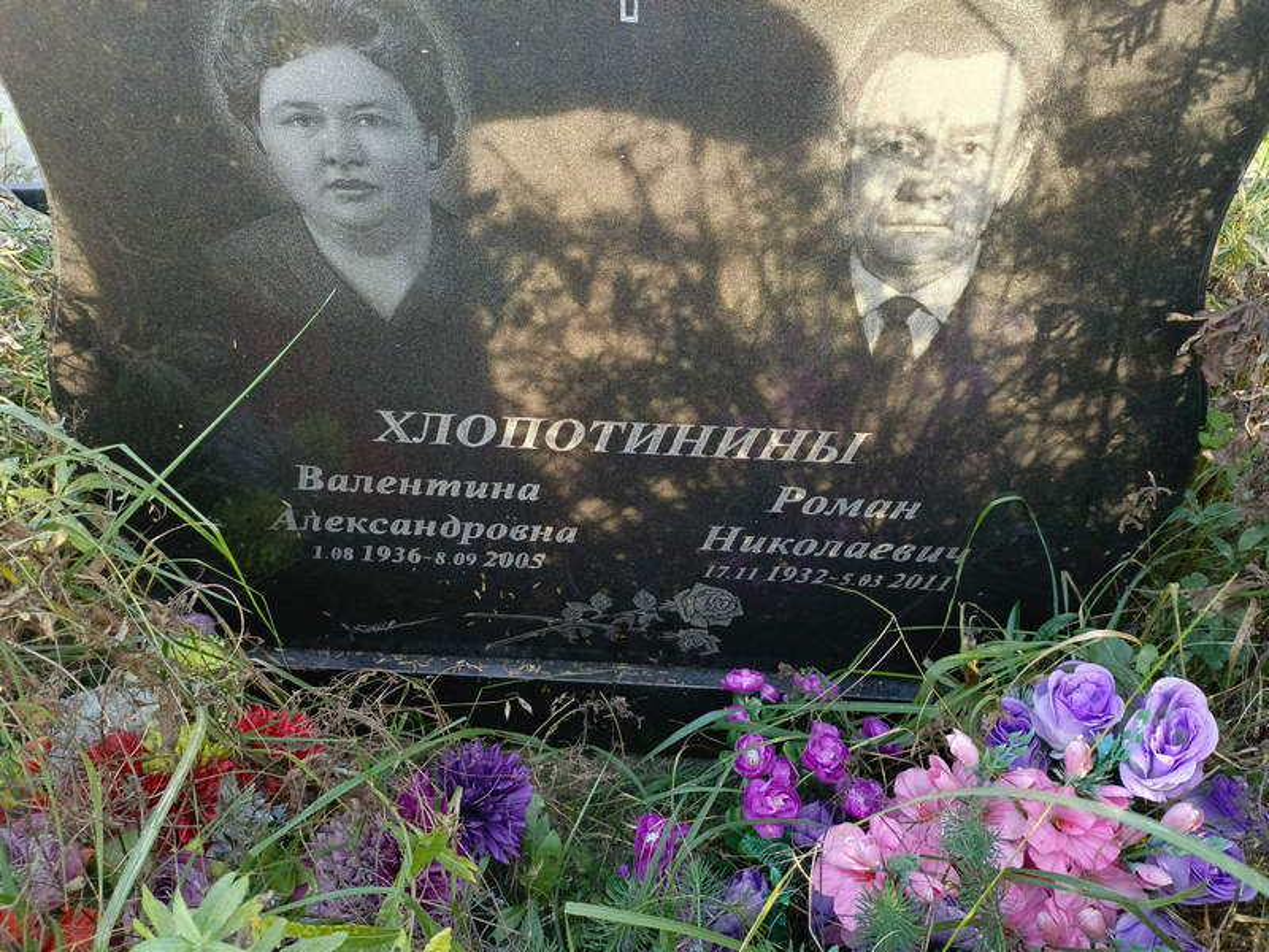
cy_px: 476
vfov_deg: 54.9
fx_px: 916
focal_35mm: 25
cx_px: 634
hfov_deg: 69.4
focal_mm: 4.76
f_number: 1.69
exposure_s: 1/100
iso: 253
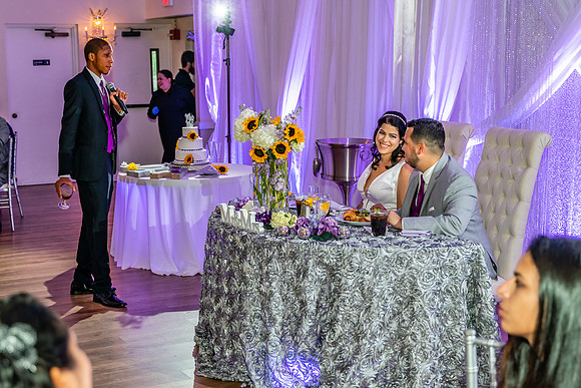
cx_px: 250
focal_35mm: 54
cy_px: 202
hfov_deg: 36.6
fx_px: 878
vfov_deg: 24.9
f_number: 3.2
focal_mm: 44
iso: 800
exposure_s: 1/125
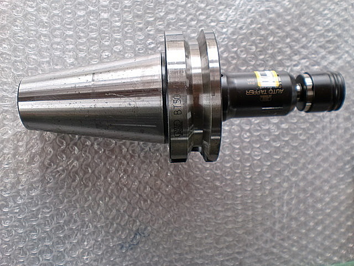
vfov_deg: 40.7
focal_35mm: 35
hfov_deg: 52.6
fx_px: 358
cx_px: 177
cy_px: 133
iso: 64
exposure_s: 1/60
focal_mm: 6.3
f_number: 3.1
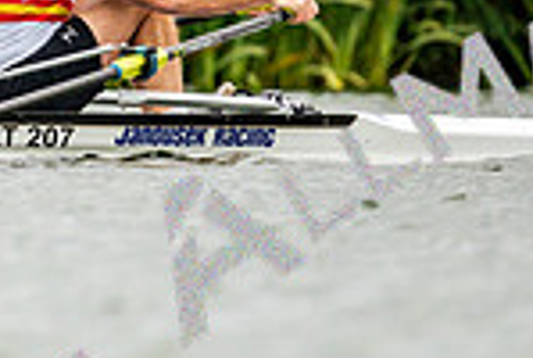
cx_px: -143
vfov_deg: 0.6
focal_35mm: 2329
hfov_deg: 0.9
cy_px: 5
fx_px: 34551
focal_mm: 600
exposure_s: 1/2000
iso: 1000
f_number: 6.3
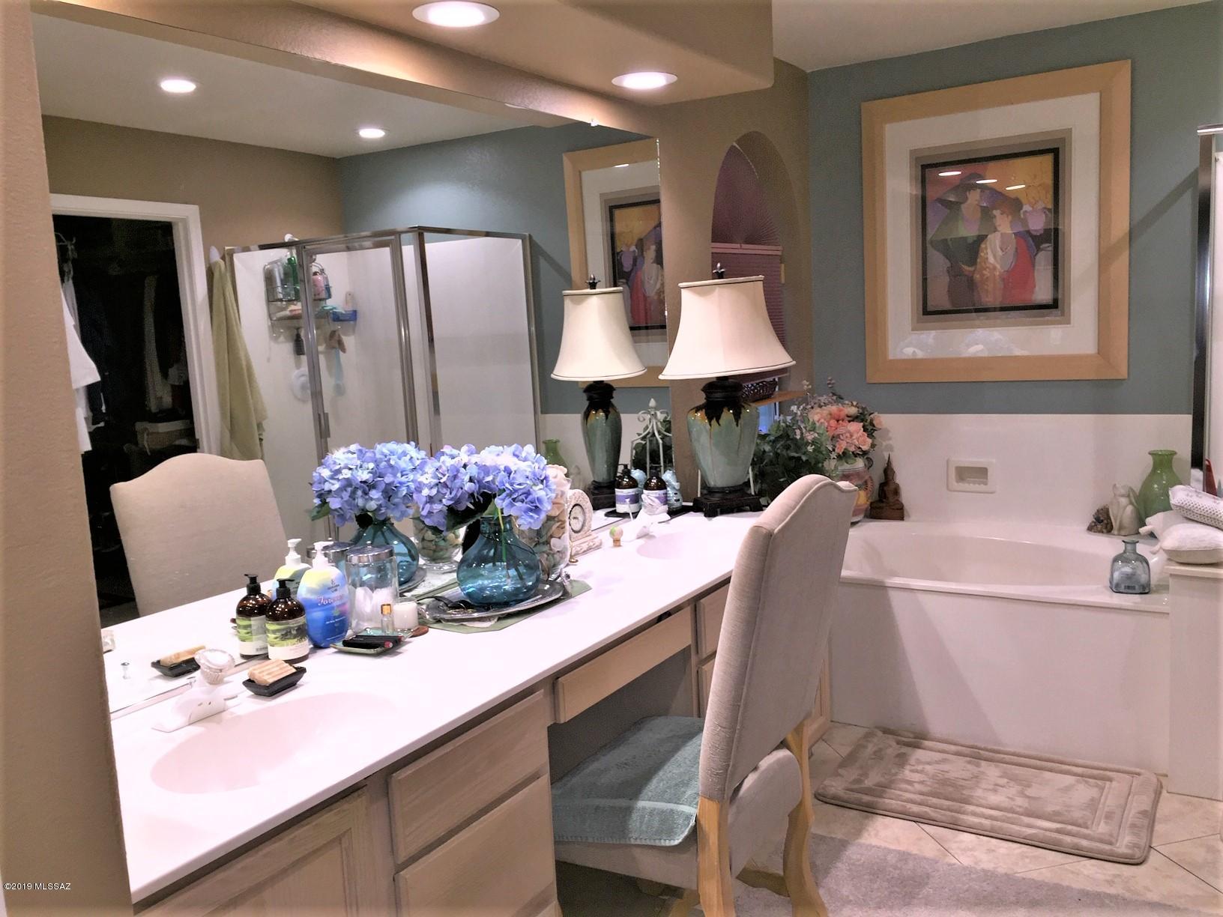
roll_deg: +2.4
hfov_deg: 61.7
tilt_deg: -8.4
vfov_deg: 48.2
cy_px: 458
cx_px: 612
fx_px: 1025
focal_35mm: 29
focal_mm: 4.15
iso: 40
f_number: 2.2
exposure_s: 1/30
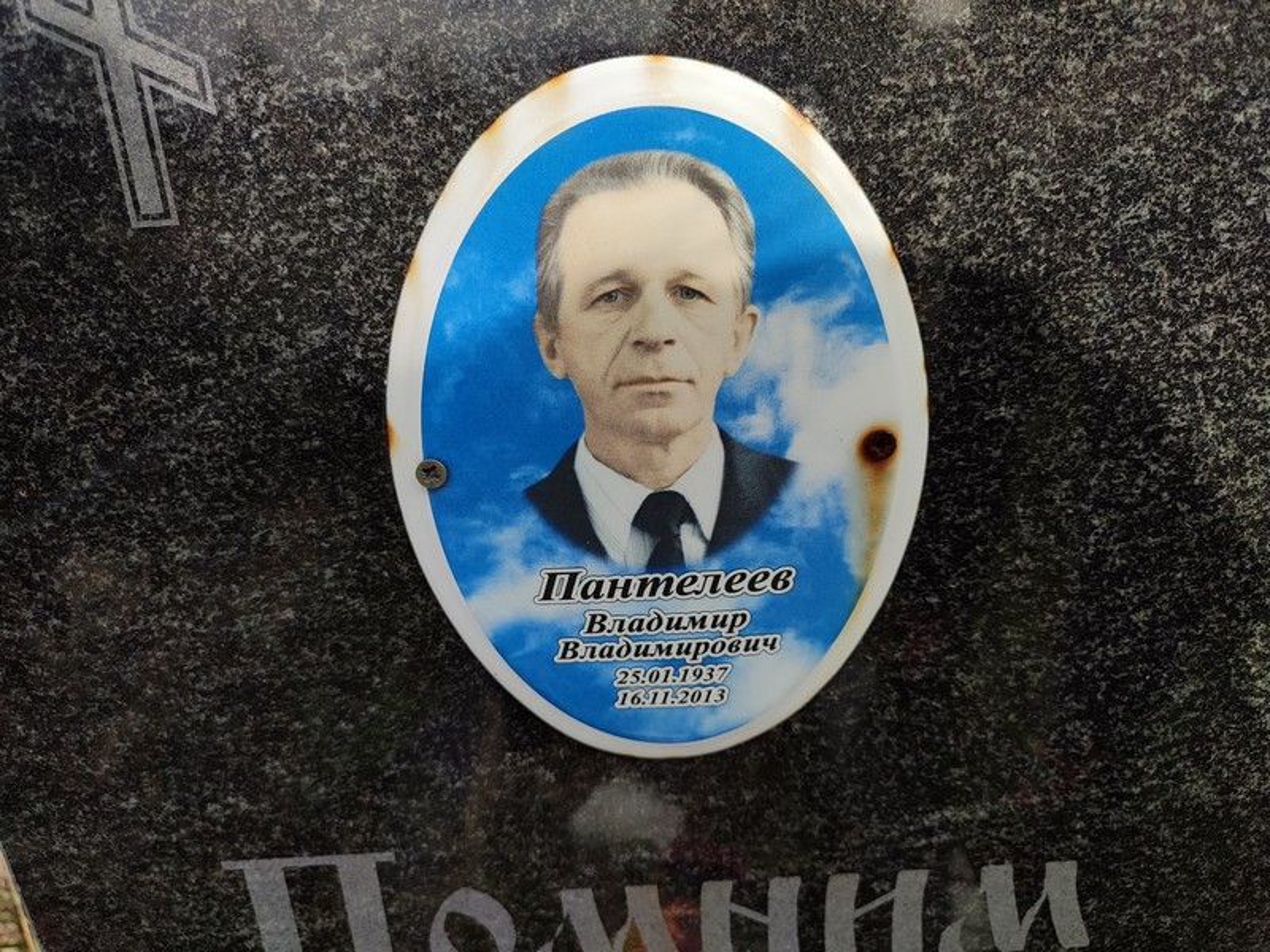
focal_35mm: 25
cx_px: 635
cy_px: 476
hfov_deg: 69.4
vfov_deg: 54.9
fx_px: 917
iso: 50
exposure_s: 1/721
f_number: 1.9
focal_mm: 6.04
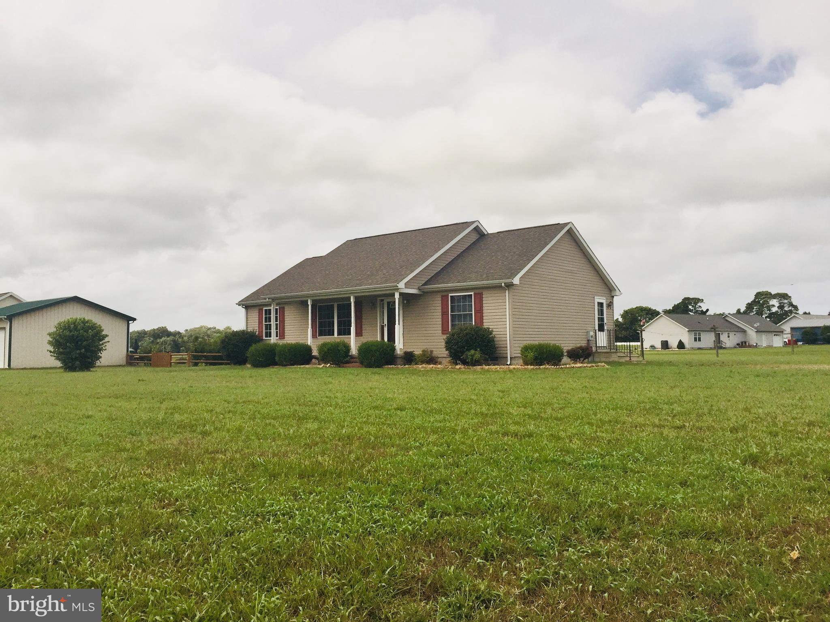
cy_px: 311
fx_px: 695
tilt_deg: +4.2
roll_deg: +0.2
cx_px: 415
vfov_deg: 48.2
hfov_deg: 61.7
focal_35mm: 29
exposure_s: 1/3968
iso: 40
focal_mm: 4.15
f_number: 2.2
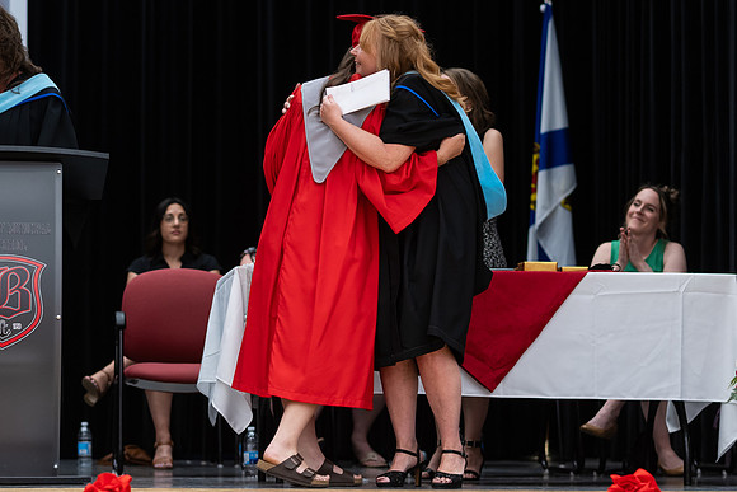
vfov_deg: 10.8
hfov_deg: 16.1
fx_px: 2604
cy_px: 211
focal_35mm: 127
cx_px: 304
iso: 1000
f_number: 2.8
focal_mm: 85
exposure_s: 1/200
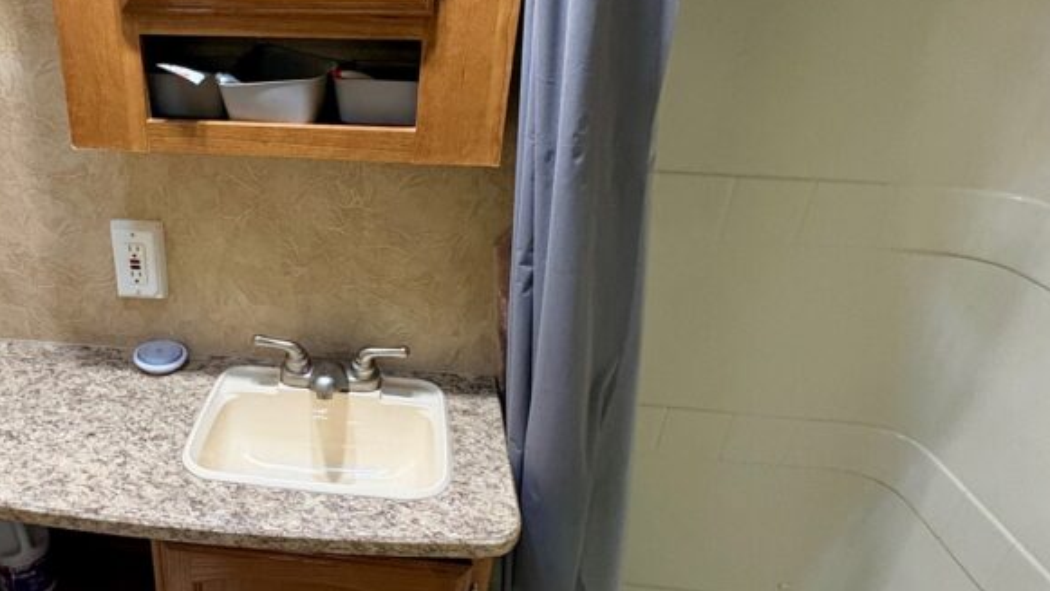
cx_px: 294
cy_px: 363
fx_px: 780
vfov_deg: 41.3
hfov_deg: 64.8
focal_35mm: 28
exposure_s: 1/60
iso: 500
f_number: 2.2
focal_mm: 2.22
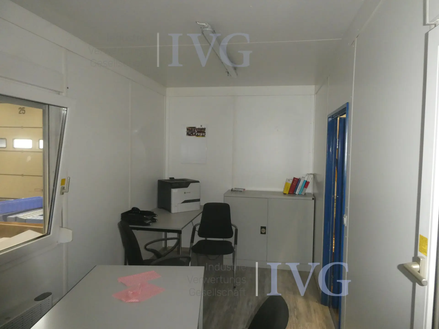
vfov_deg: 56.8
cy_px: 164
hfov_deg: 71.6
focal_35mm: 24
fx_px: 304
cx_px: 220
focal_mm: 4.3
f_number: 3.3
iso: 640
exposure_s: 1/60
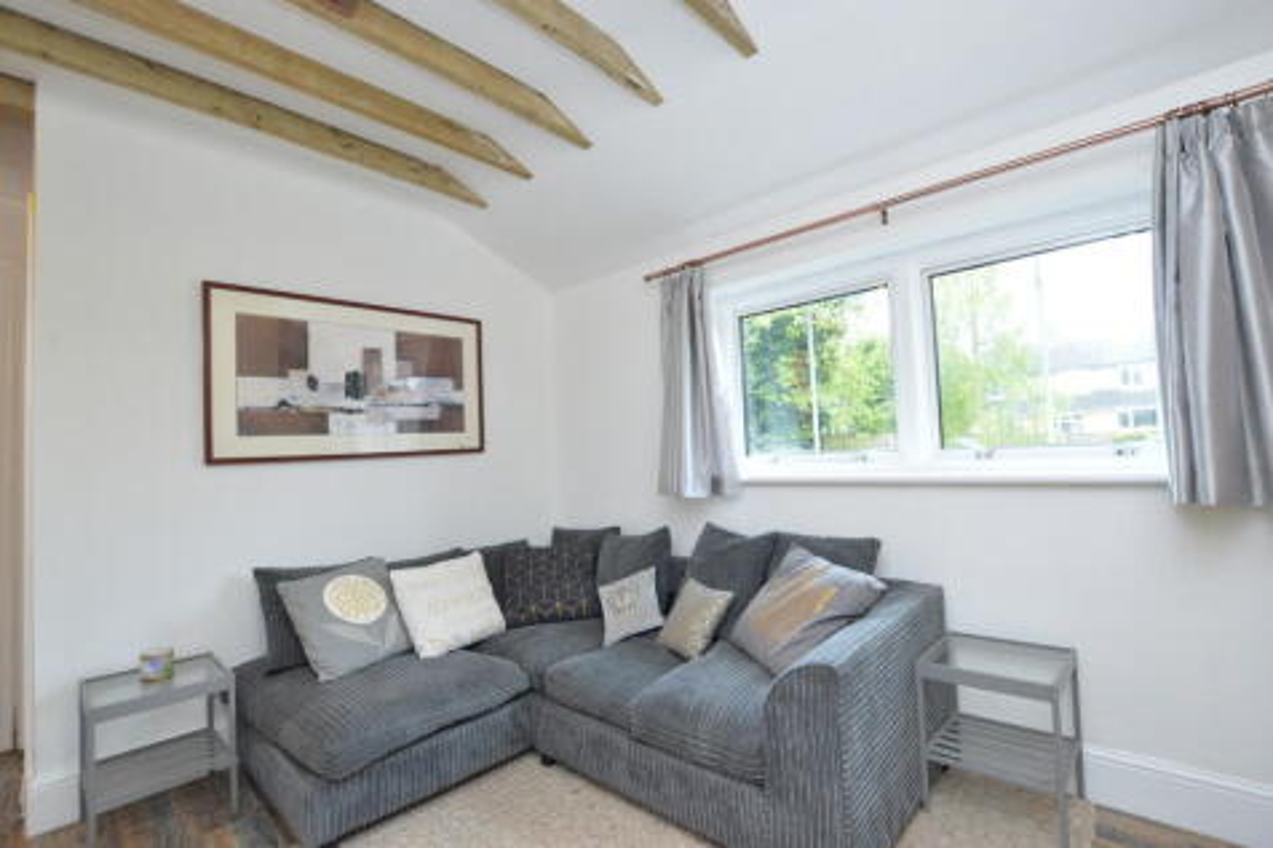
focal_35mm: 15
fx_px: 530
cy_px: 424
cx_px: 636
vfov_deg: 77.3
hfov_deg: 100.4
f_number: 9
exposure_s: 1/15
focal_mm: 10
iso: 1000
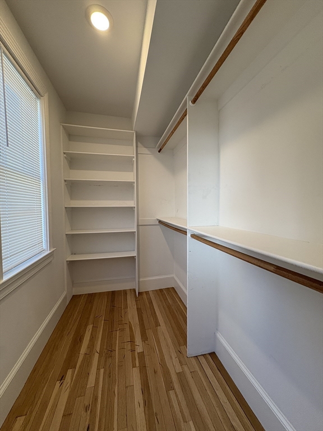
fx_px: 174
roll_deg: +0.5
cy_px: 216
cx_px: 162
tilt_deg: -4.5
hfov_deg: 85.7
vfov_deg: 102.1
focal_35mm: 14
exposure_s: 1/120
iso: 160
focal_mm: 2.22
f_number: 2.2
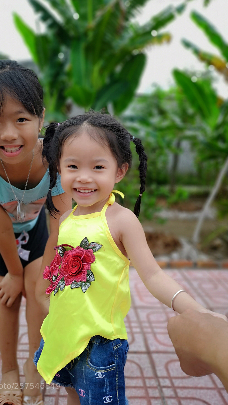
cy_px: 200
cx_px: 80
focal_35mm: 30
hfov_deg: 38.6
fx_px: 323
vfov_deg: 64.3
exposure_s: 1/132
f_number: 1.8
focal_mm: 3.95
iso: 50
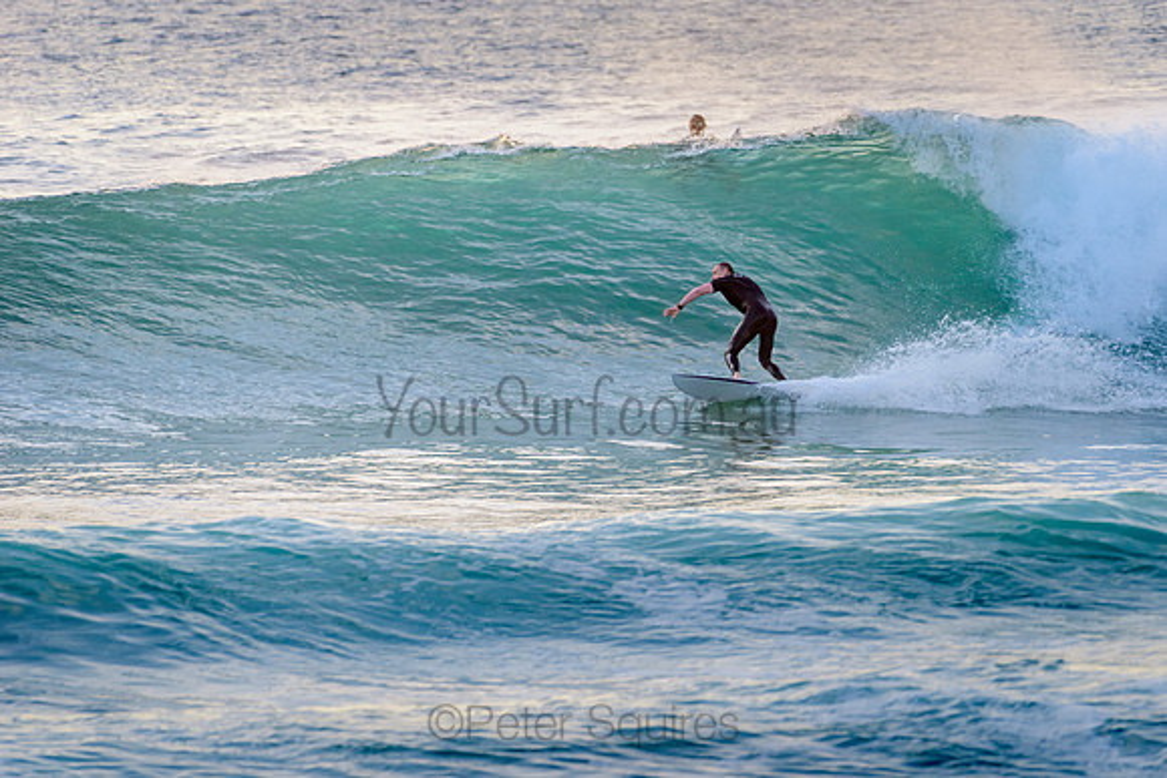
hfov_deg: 3.4
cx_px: 715
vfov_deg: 2.2
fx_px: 19870
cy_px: 303
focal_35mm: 613
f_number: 5.6
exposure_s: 1/320
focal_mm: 500
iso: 280
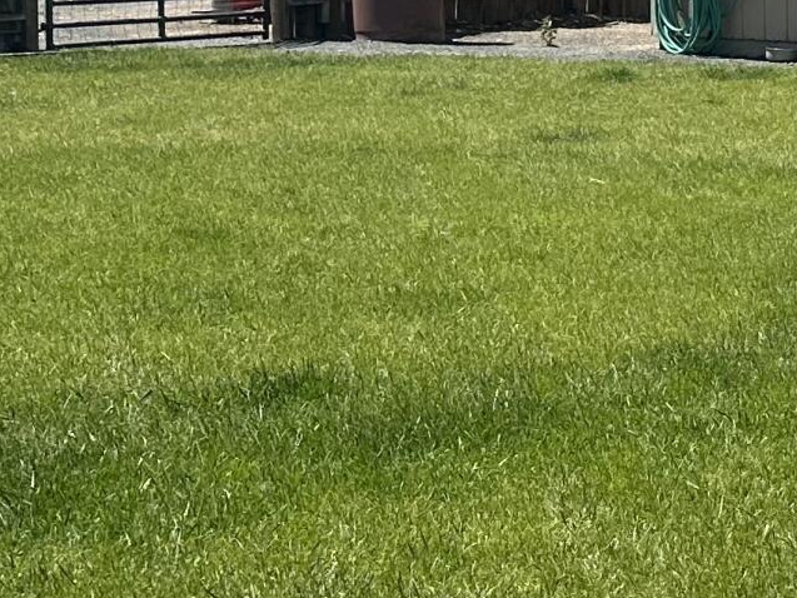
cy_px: 55
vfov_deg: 13.0
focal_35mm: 113
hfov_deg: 13.4
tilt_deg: -4.0
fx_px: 2602
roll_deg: -0.9
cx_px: 1853
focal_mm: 6.86
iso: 80
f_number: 1.78
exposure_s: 1/4016
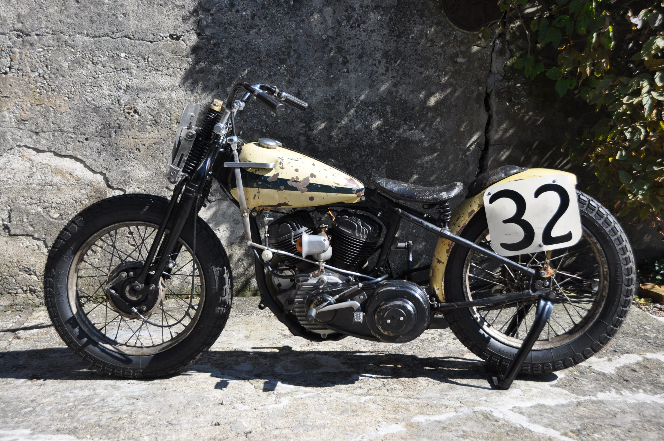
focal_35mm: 48
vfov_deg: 28.0
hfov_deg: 41.2
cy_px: 220
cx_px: 332
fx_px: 884
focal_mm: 32
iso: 200
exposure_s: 1/640
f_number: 5.6
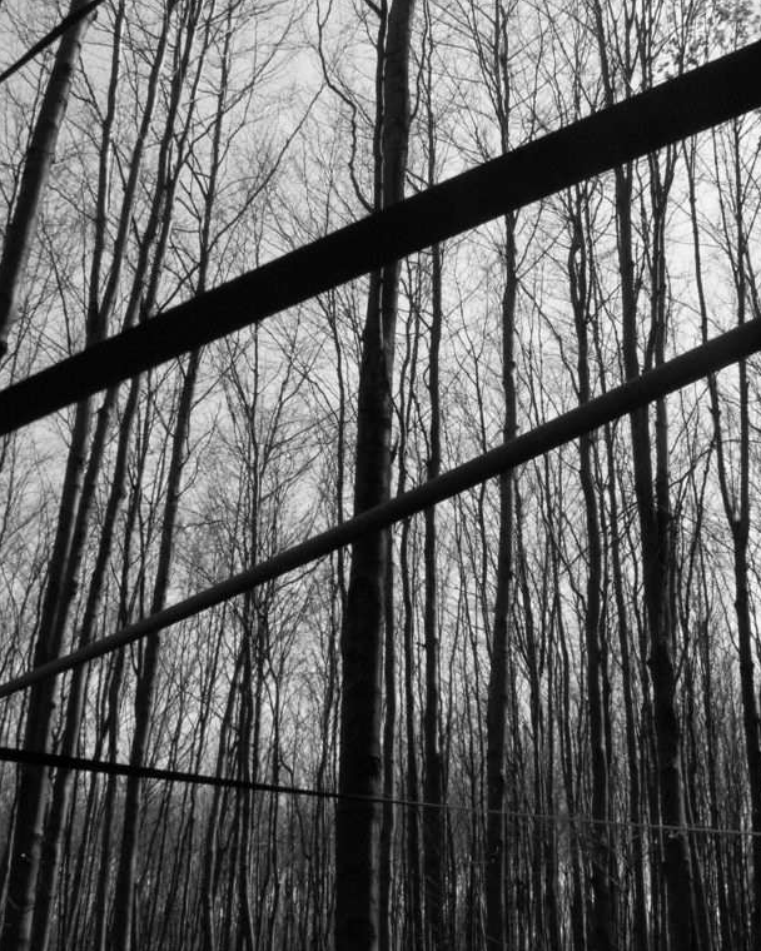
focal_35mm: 46
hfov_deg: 32.7
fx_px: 1295
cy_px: 473
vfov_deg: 40.3
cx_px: 448
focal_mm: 5.86
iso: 50
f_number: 6.3
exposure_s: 1/200
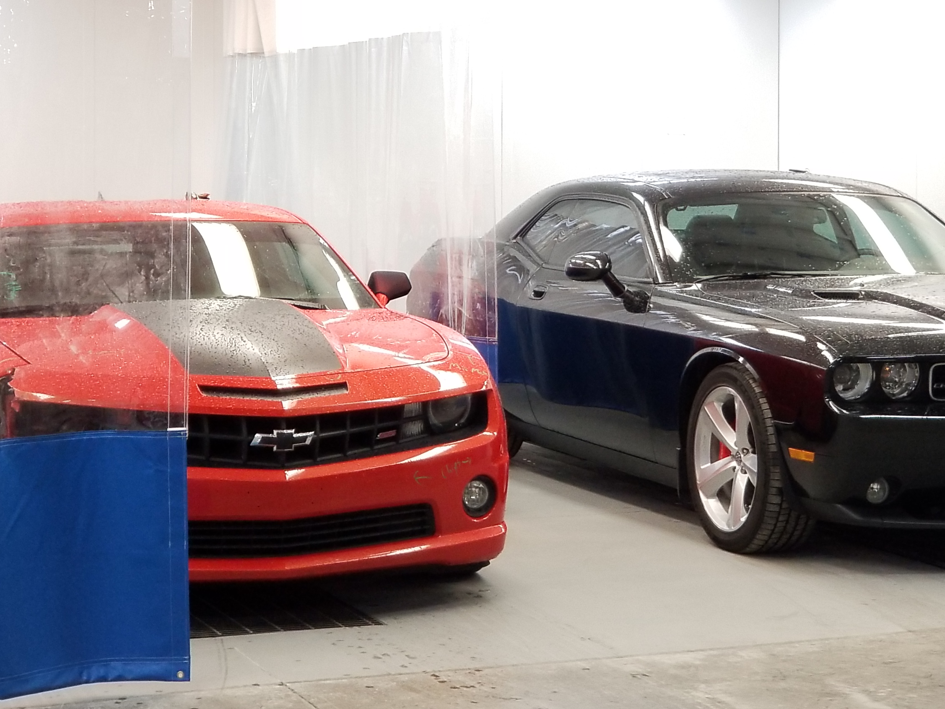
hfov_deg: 21.1
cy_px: 114
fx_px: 2539
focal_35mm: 93
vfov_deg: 15.8
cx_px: 549
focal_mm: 6
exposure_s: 1/30
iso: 64
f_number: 2.4
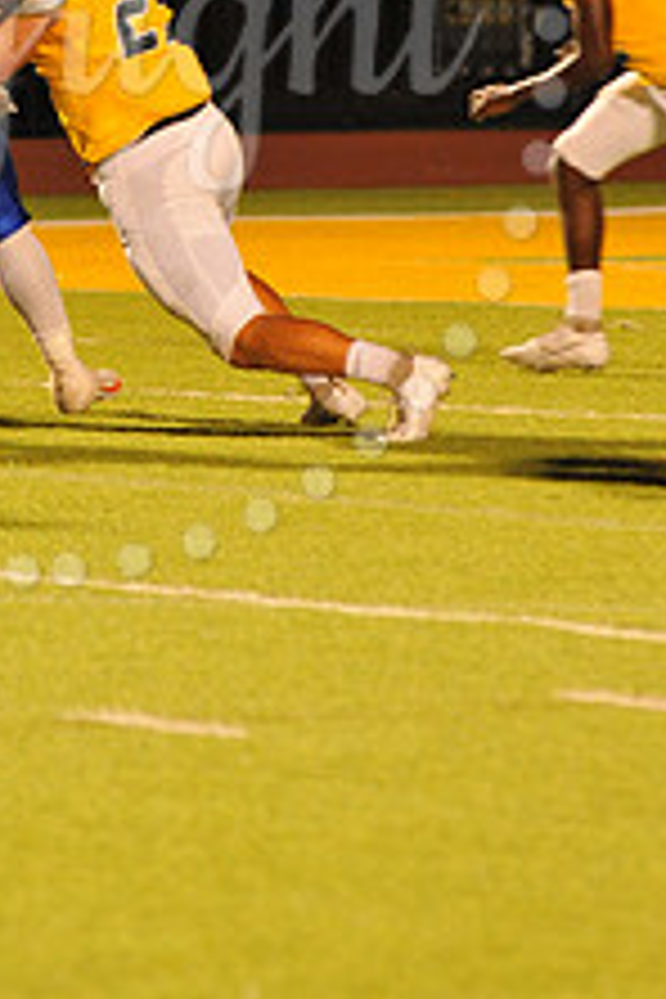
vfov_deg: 4.3
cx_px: 22
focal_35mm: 483
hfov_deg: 2.8
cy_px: 36
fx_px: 13402
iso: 3200
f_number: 5
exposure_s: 1/160
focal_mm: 185
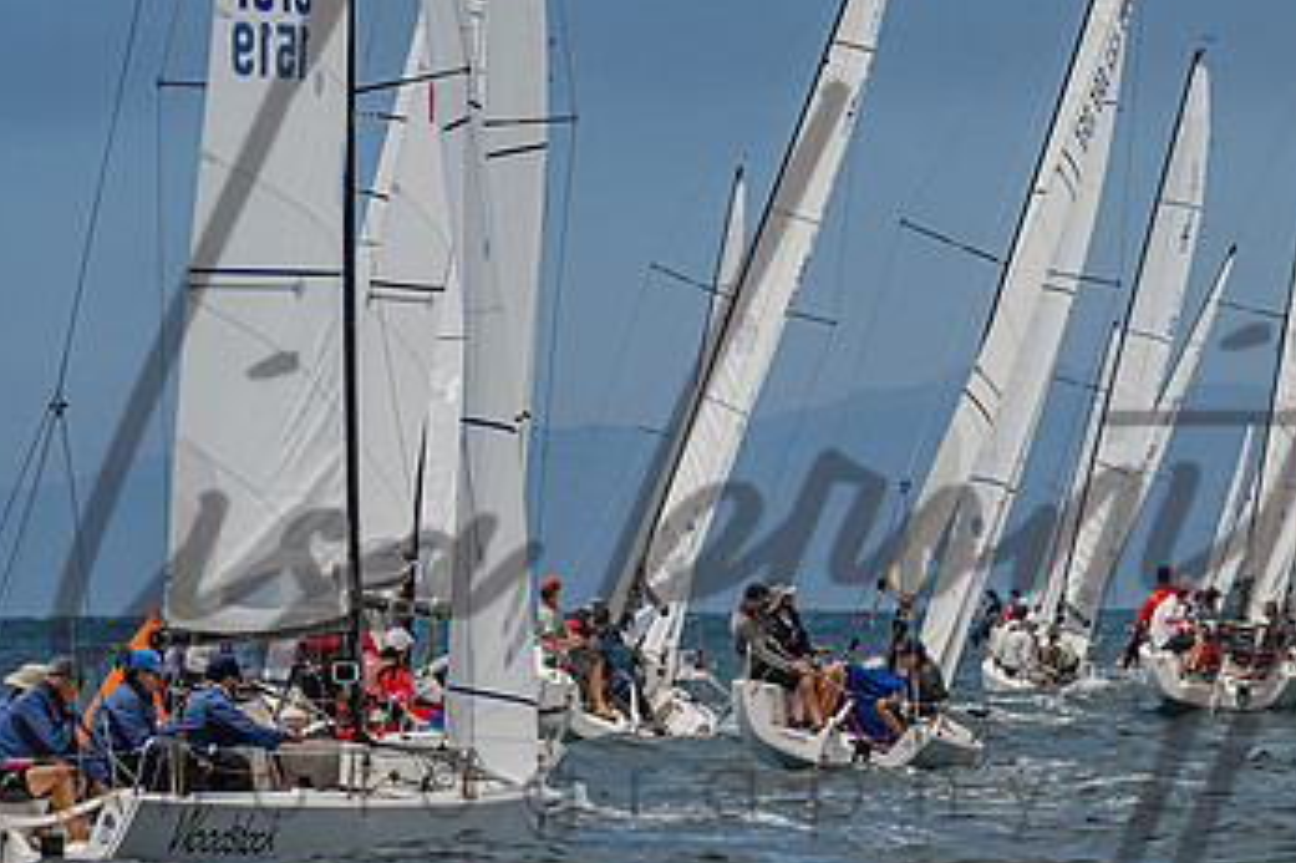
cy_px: 542
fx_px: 11586
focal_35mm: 322
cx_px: 832
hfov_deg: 6.4
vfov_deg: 4.3
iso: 400
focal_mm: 175
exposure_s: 1/3200
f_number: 6.3
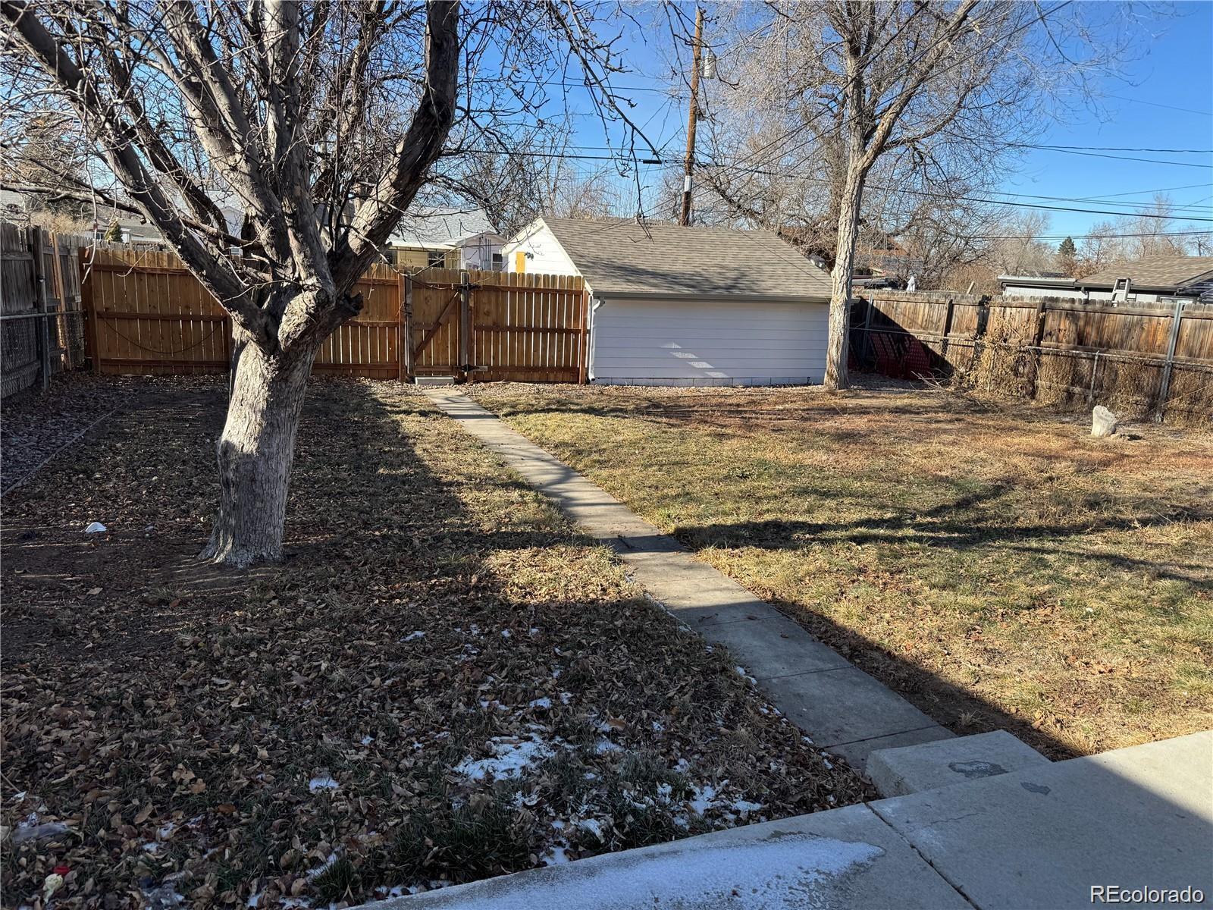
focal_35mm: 24
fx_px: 841
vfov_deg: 56.8
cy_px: 455
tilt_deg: -12.7
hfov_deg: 71.6
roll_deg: -2.9
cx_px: 606
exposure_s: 1/1767
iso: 80
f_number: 1.78
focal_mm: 6.76
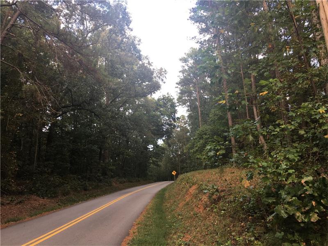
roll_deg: +2.7
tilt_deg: +16.3
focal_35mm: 29
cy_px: 123
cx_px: 164
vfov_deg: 48.2
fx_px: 275
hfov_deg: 61.7
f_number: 2.2
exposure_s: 1/40
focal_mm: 4.15
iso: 32
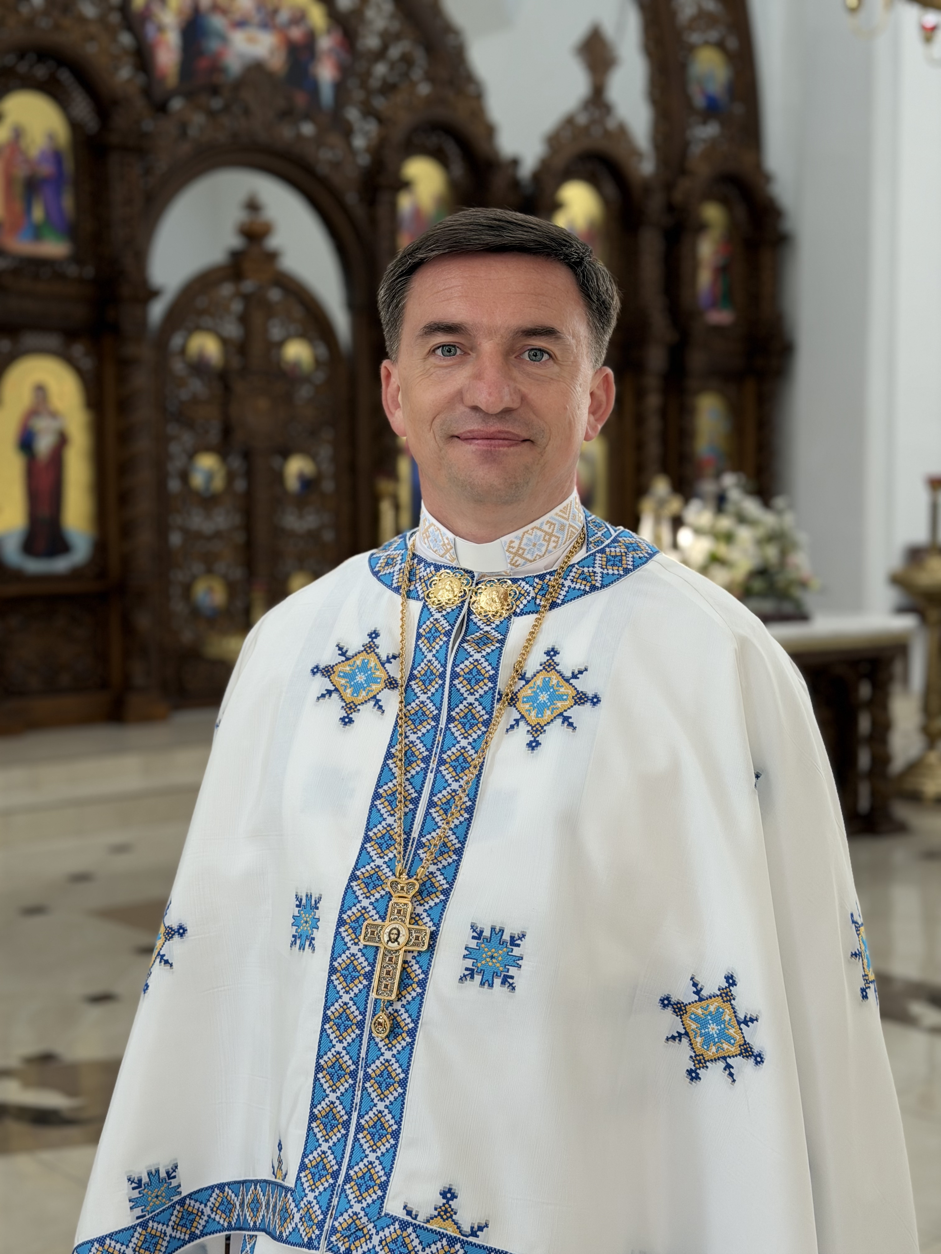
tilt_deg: -4.8
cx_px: 470
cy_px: 627
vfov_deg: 39.7
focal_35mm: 48
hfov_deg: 30.3
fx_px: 1740
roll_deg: +0.0
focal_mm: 6.76
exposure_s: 1/100
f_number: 1.78
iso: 64
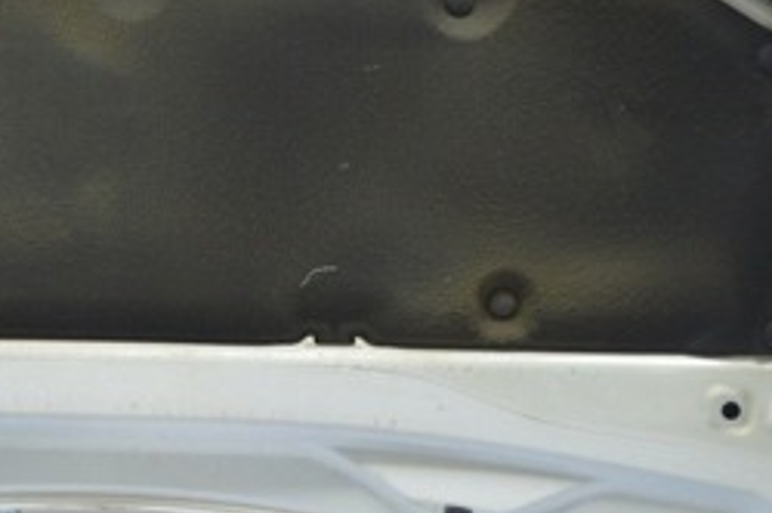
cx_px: 52
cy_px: 153
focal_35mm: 69
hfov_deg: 28.0
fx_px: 1478
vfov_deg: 19.6
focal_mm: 18
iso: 400
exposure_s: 1/40
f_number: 3.5
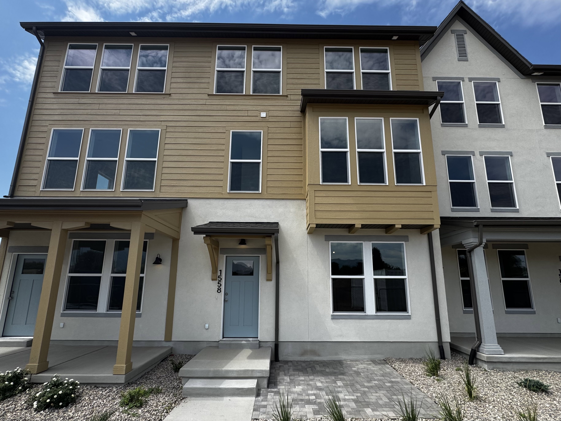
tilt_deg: +16.1
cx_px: 280
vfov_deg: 85.7
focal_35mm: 14
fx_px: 227
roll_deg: -0.8
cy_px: 210
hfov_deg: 102.1
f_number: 2.2
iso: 50
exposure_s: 1/1600
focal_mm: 2.22
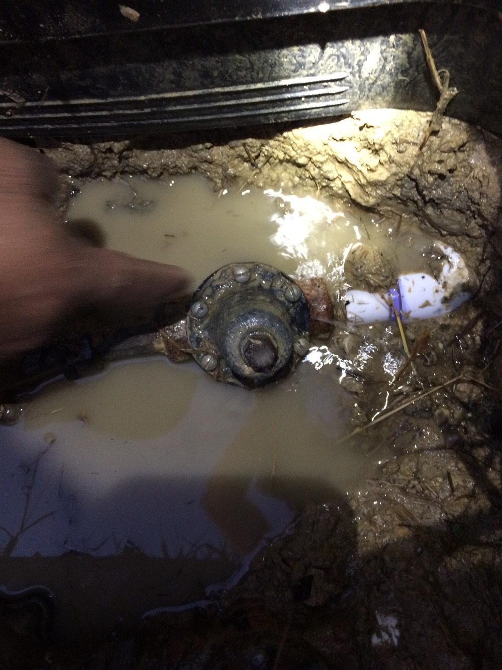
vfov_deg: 61.7
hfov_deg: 48.2
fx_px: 561
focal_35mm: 29
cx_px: 251
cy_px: 335
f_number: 2.2
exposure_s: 1/24
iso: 320
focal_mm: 4.15
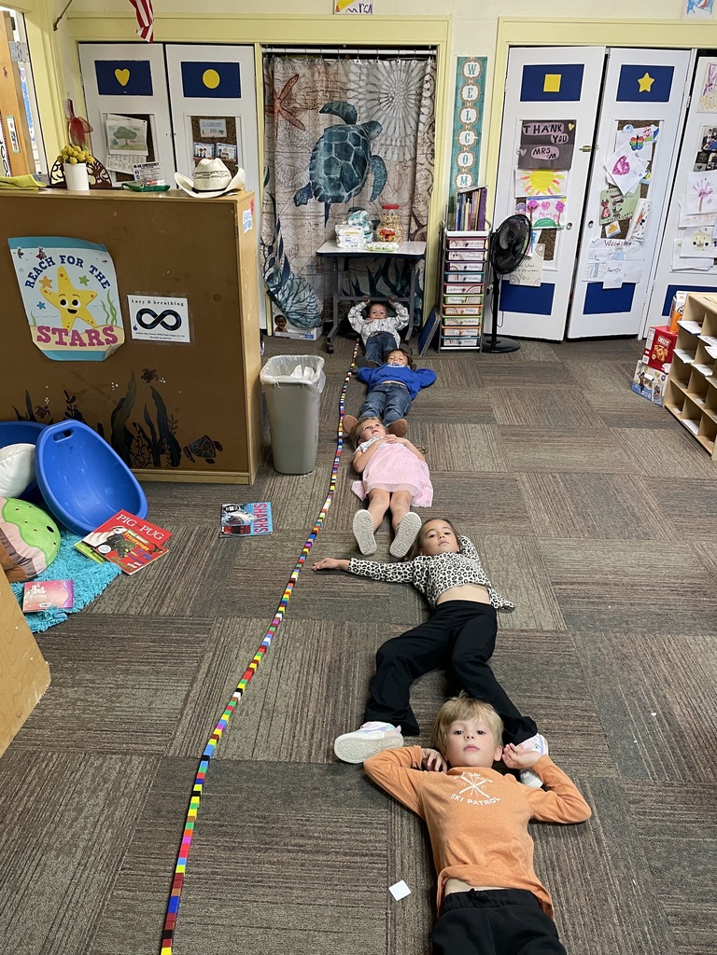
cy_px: 478
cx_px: 358
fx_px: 718
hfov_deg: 53.1
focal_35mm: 26
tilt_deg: -25.3
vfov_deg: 67.3
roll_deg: -1.0
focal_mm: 4.2
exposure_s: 1/60
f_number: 1.6
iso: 160
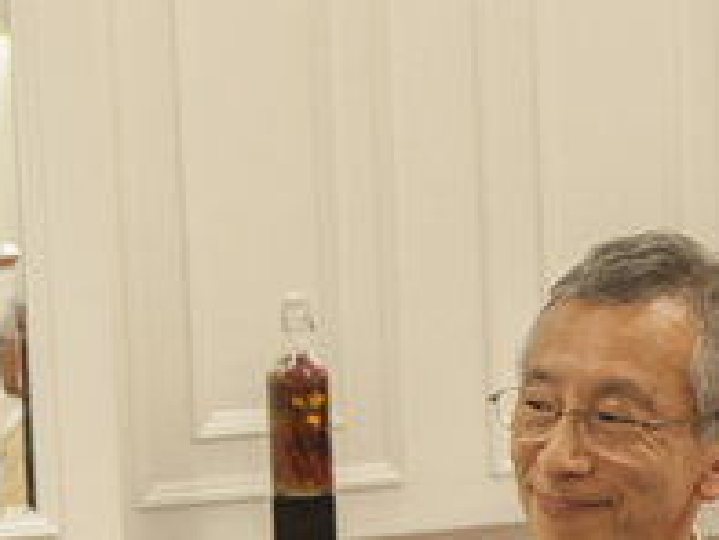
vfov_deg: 13.2
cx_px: -277
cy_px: 649
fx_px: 2265
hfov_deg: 16.8
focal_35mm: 109
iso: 1600
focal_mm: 35
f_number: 5.6
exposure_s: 1/100
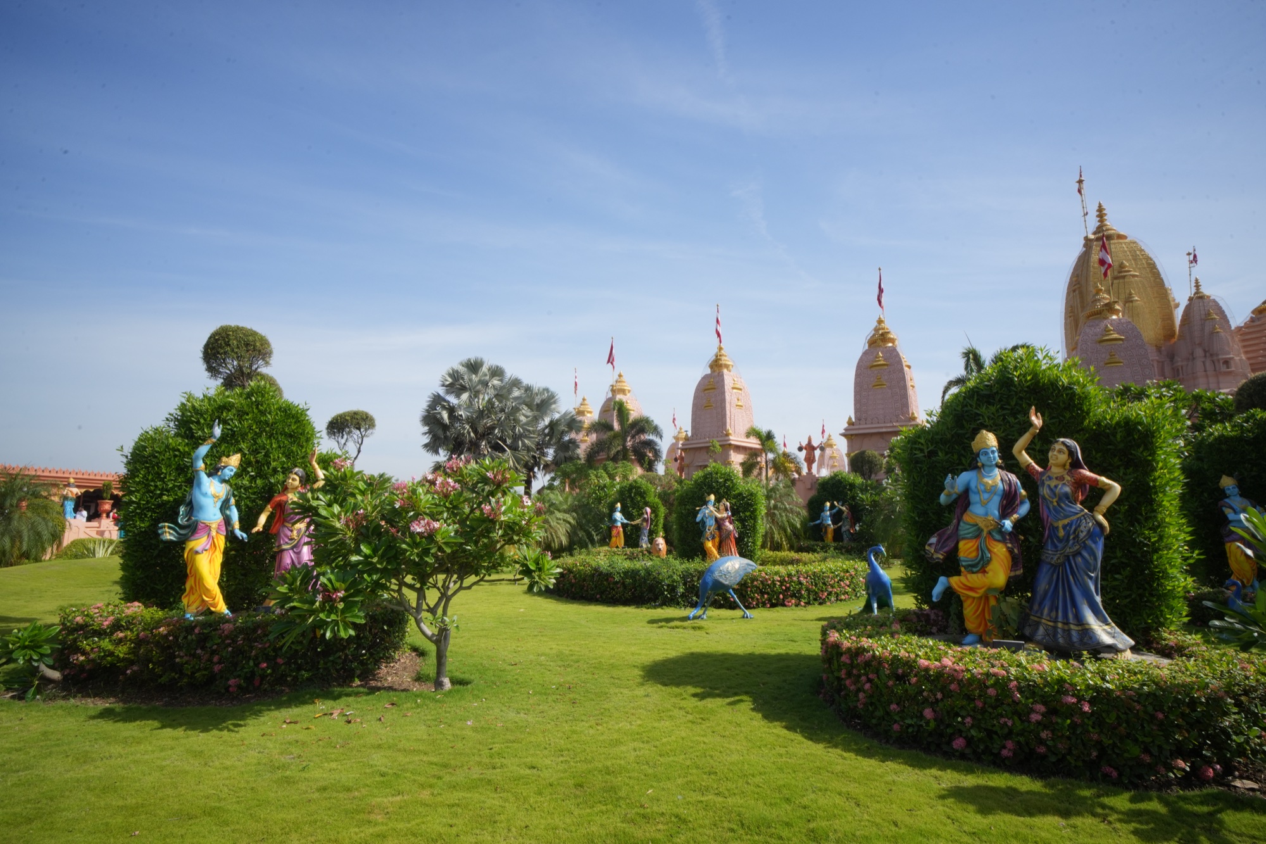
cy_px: 422
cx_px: 633
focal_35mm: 18
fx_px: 633
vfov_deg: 67.4
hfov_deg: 90.0
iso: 400
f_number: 20
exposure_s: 1/160
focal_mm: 18
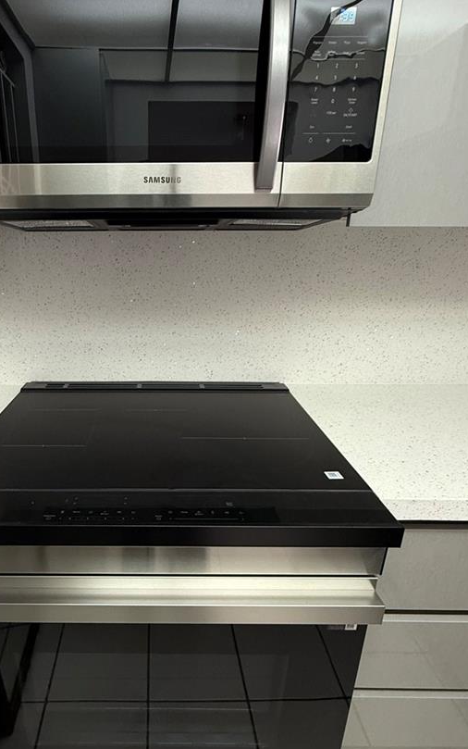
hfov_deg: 54.0
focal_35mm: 22
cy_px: 406
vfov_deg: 79.5
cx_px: 155
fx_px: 449
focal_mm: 2.22
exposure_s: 1/60
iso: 400
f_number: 2.2
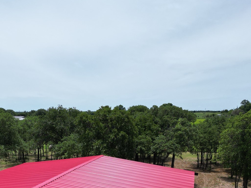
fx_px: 348
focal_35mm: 48
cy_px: 185
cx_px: 74
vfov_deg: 28.5
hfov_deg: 39.0
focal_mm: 6.72
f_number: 1.7
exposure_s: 1/3200
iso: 110
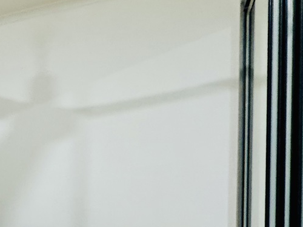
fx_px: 368
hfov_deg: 33.0
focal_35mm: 42
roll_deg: +0.0
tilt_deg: -0.5
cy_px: 159
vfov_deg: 33.9
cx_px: -93
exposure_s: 1/50
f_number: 2.2
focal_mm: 2.22
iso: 320
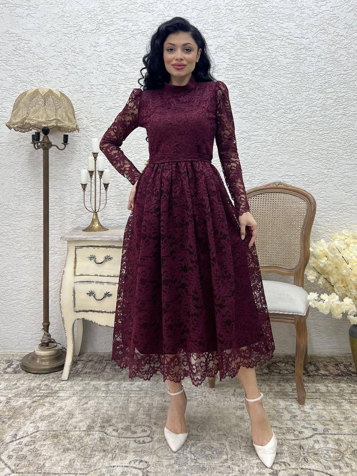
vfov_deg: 67.3
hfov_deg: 53.1
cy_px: 238
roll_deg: +0.5
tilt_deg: -1.0
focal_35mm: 26
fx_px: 358
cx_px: 178
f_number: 1.5
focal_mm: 5.7
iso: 50
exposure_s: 1/344
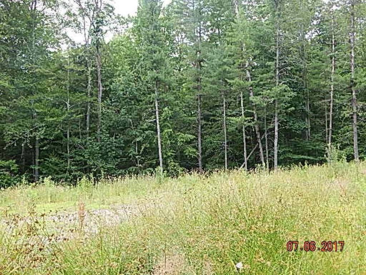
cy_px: 138
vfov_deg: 33.6
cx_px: 183
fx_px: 455
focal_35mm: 43
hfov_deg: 43.9
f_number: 3.6
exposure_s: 1/100
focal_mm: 7.7
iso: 125
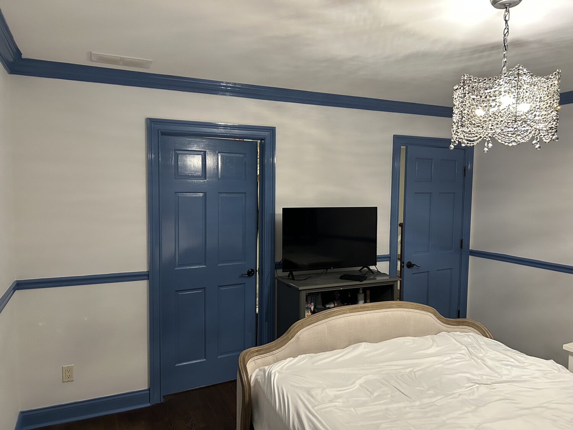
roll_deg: -0.1
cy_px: 215
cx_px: 286
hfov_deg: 67.3
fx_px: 430
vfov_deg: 53.1
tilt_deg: -3.8
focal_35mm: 26
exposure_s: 1/60
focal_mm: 5.7
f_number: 1.5
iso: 320
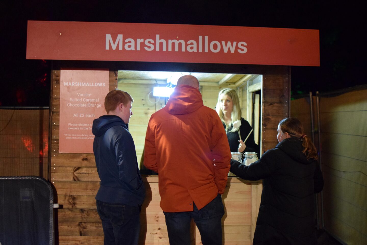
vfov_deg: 25.8
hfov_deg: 37.9
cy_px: 122
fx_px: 535
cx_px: 184
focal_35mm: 52
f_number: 2
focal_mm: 35
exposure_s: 1/250
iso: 3200
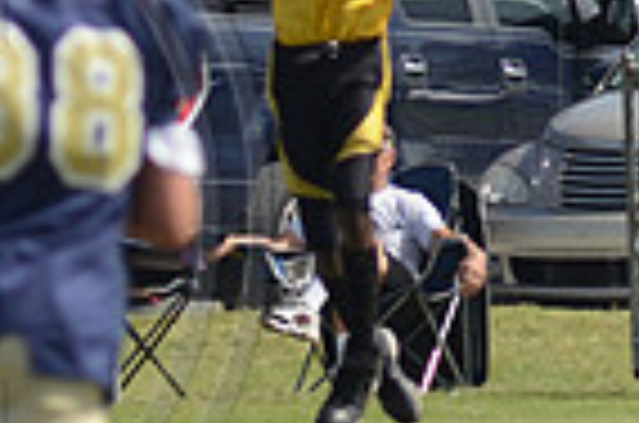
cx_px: 621
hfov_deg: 1.2
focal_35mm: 1660
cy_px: -230
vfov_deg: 0.8
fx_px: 29399
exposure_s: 1/1000
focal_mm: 270
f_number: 9
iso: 400
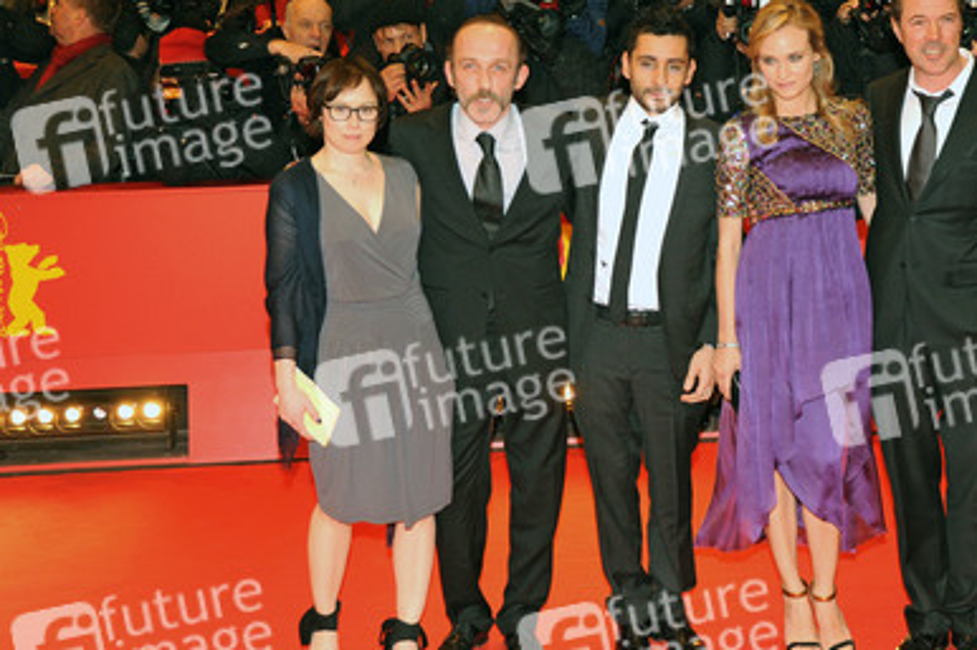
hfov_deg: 28.7
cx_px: 639
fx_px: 1899
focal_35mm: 70
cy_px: 261
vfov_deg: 19.4
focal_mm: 45
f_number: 5.6
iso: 1600
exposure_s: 1/250
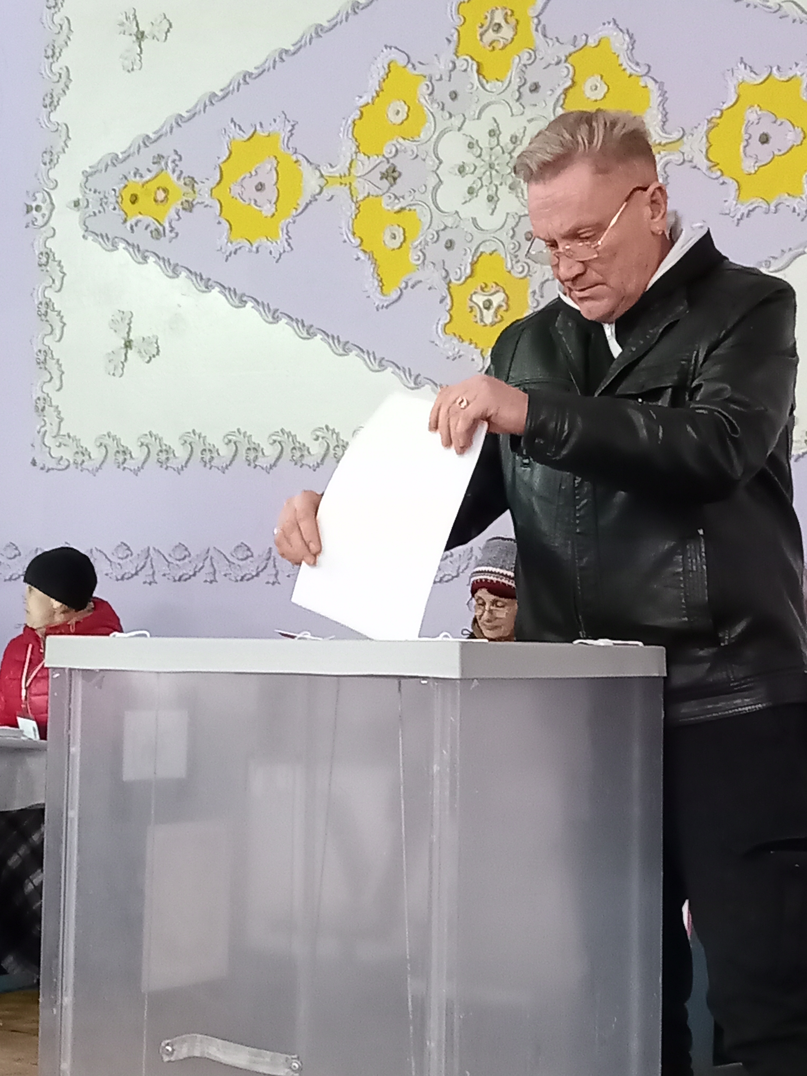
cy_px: 538
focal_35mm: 70
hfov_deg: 21.0
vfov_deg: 27.8
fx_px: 2176
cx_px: 404
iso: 1674
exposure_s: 1/16.7
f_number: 1.8
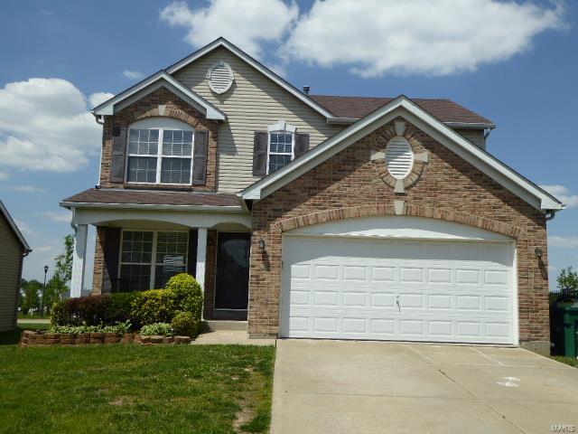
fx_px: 601
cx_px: 289
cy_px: 217
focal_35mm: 36
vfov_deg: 39.7
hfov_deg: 51.4
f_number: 3.7
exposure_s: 1/1600
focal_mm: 6.3
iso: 100
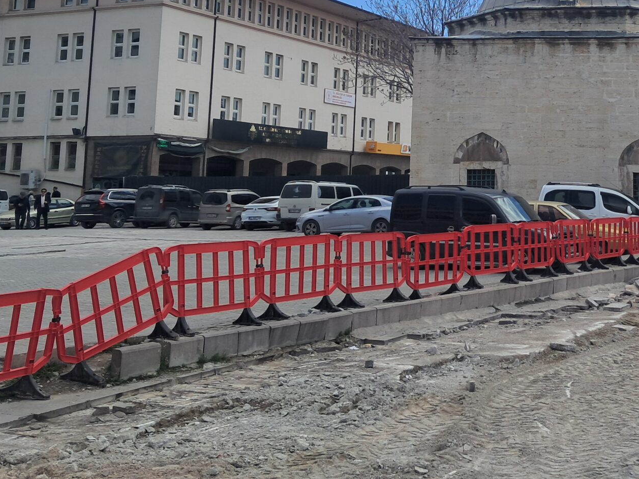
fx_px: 1015
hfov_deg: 33.5
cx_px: 550
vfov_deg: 25.9
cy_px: 66
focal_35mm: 55
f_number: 1.8
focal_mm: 4
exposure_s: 1/776
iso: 50
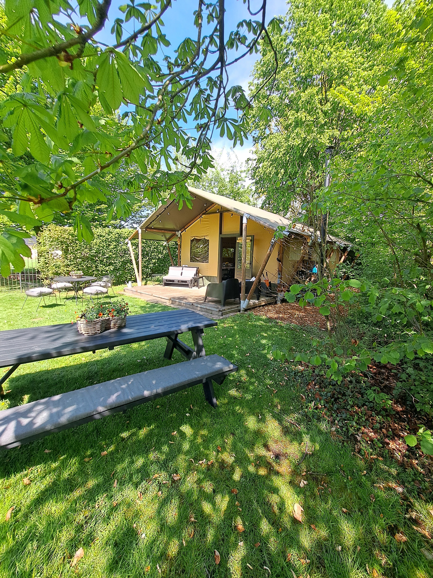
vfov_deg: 106.2
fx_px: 217
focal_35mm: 13
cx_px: 216
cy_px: 289
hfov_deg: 89.9
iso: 50
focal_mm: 1.74
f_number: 2.2
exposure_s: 1/344
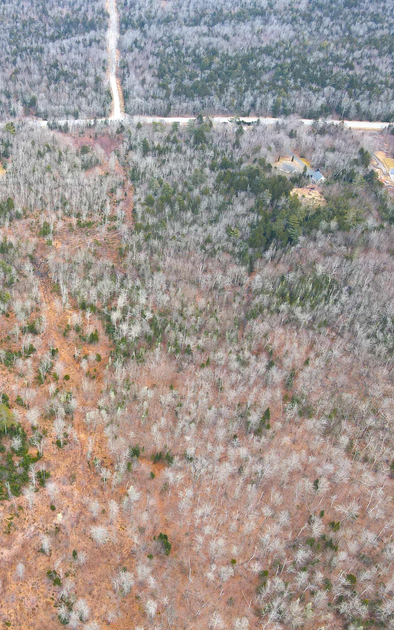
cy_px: 315
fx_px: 584
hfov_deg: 35.7
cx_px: 64
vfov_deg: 56.7
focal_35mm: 34
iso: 100
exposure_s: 1/160
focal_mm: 4.5
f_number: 2.8
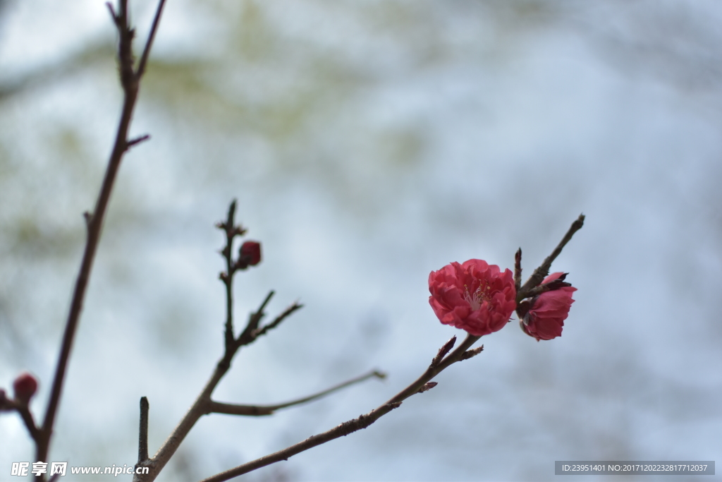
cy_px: 241
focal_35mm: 52
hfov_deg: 37.8
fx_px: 1053
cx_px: 361
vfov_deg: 25.8
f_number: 1.8
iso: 100
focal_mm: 35
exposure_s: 1/4000
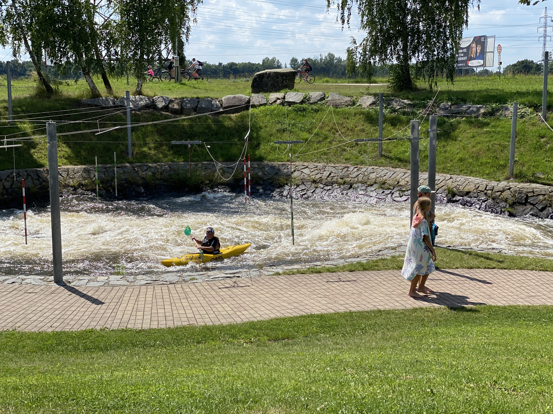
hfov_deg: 36.8
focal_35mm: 52
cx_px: 276
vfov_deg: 28.0
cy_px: 207
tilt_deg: -7.0
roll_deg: -0.1
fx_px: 831
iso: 20
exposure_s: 1/1712
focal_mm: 6
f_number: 2
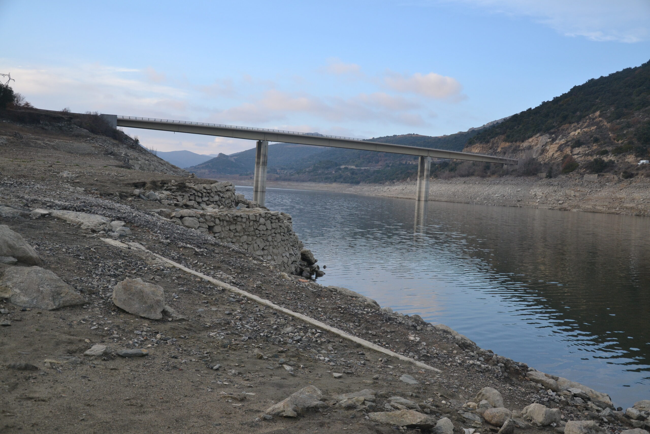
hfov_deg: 53.1
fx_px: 650
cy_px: 217
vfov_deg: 36.9
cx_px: 325
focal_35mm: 36
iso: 400
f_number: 3.8
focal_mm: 24
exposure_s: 1/800
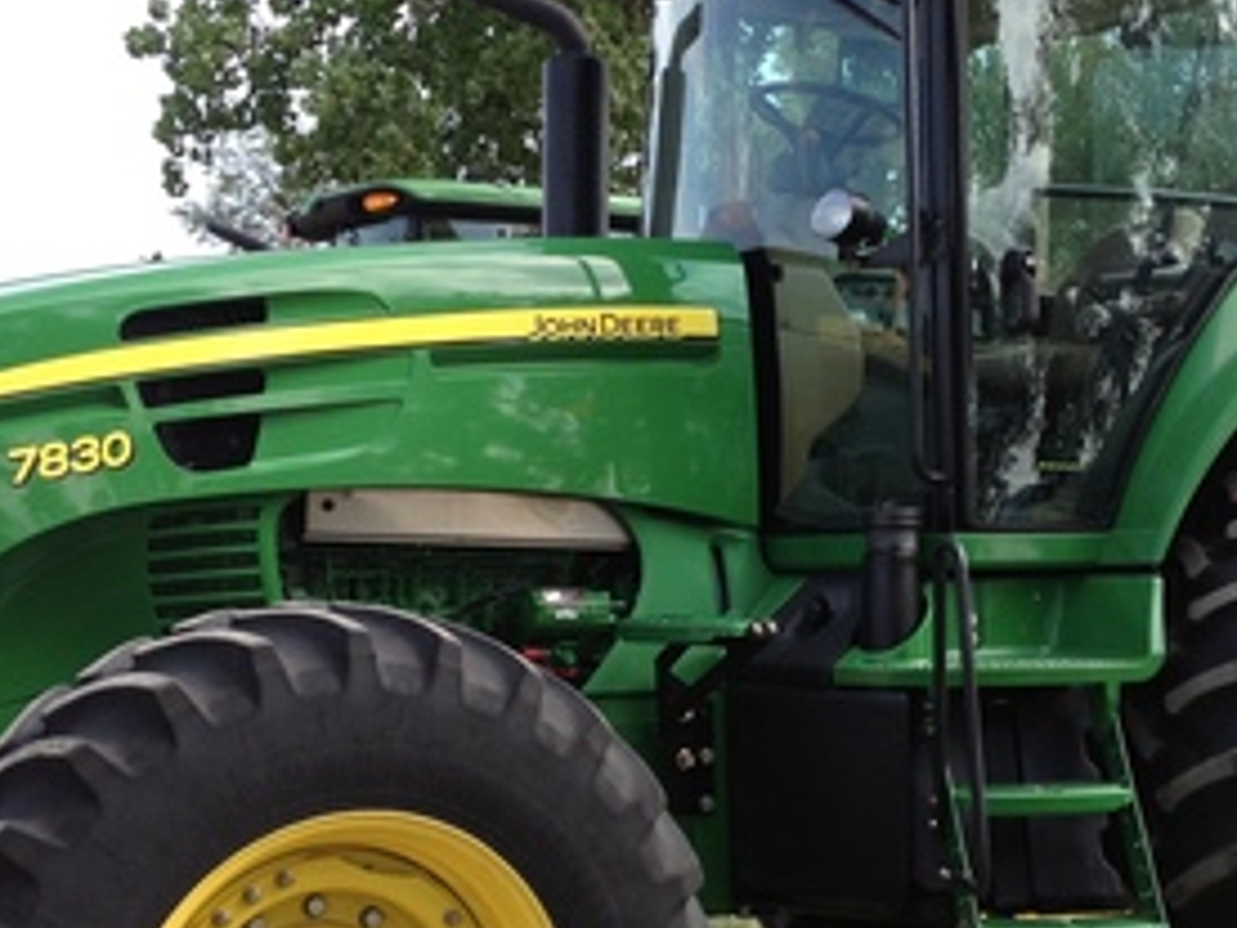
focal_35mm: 69
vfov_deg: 21.3
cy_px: 516
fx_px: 2466
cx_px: 686
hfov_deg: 28.1
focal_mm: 4.28
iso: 64
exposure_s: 1/480
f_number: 2.4
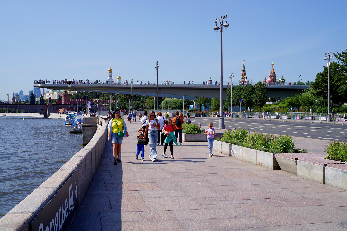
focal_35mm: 43
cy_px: 116
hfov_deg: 45.4
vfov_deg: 31.2
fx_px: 414
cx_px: 174
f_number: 11
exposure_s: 1/160
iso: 100
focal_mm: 43
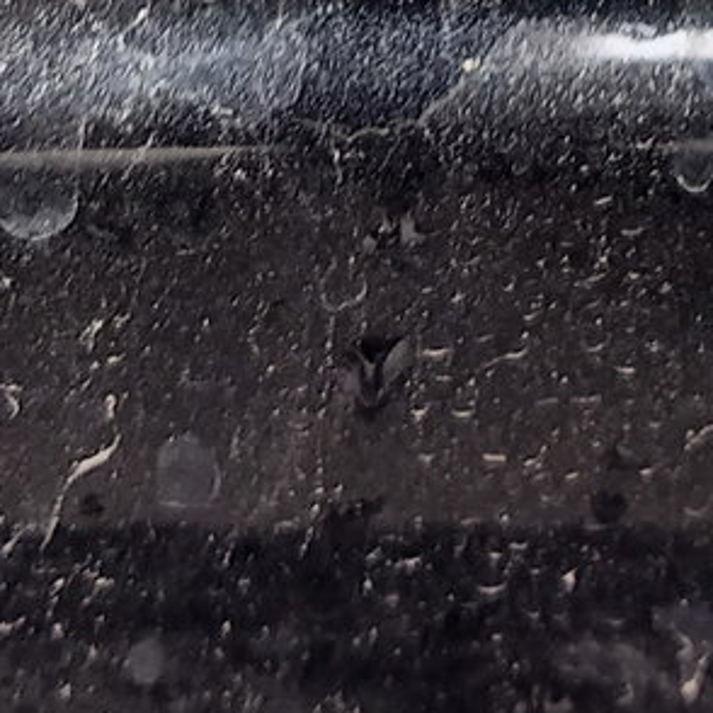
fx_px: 3029
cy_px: -543
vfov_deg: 12.4
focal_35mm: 130
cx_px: 597
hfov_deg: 13.3
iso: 200
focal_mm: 4
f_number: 1.8
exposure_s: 1/60
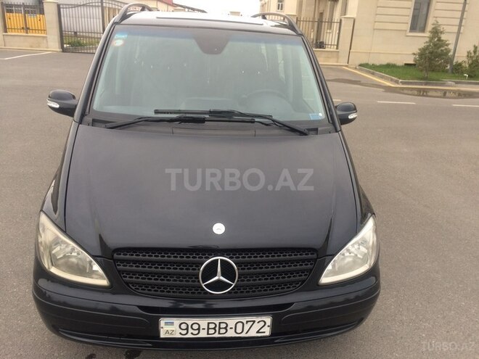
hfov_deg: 61.7
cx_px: 240
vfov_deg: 48.2
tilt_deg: -21.6
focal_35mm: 29
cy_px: 180
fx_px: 401
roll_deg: -1.5
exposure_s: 1/50
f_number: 2.2
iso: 50
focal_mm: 4.15
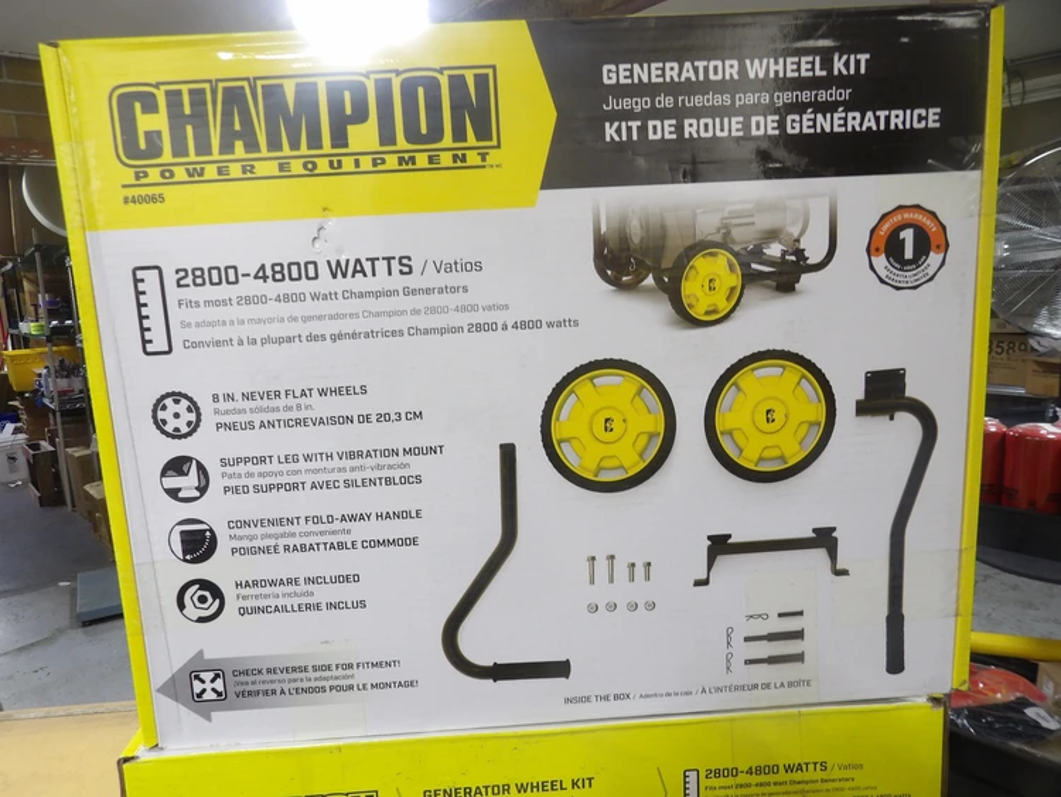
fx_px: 736
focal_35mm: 24
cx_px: 530
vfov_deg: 56.8
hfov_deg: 71.6
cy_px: 398
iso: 130
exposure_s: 1/33
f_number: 3.2
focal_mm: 4.3
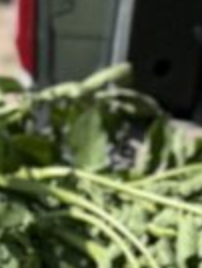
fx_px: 1419
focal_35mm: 183
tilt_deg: -57.8
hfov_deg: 8.1
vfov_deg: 8.3
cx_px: -4
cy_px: 914
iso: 80
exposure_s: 1/3584
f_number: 1.78
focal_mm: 6.76
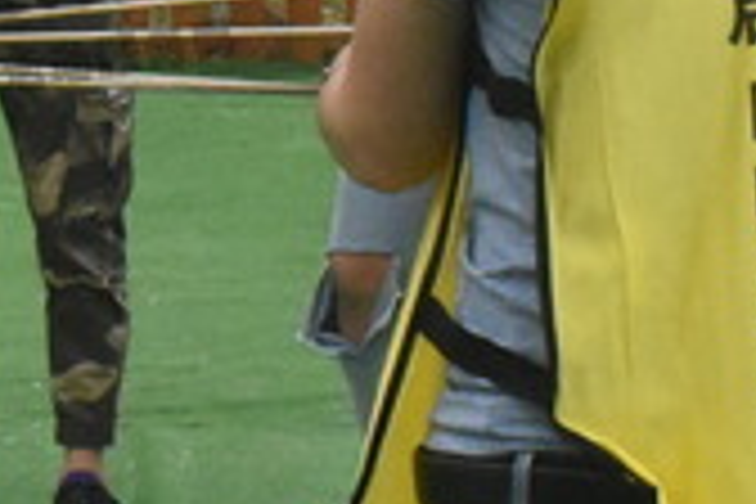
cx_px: -202
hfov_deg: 9.5
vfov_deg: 6.4
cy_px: 40
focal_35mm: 214
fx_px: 4494
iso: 6400
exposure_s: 1/500
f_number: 11
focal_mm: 24
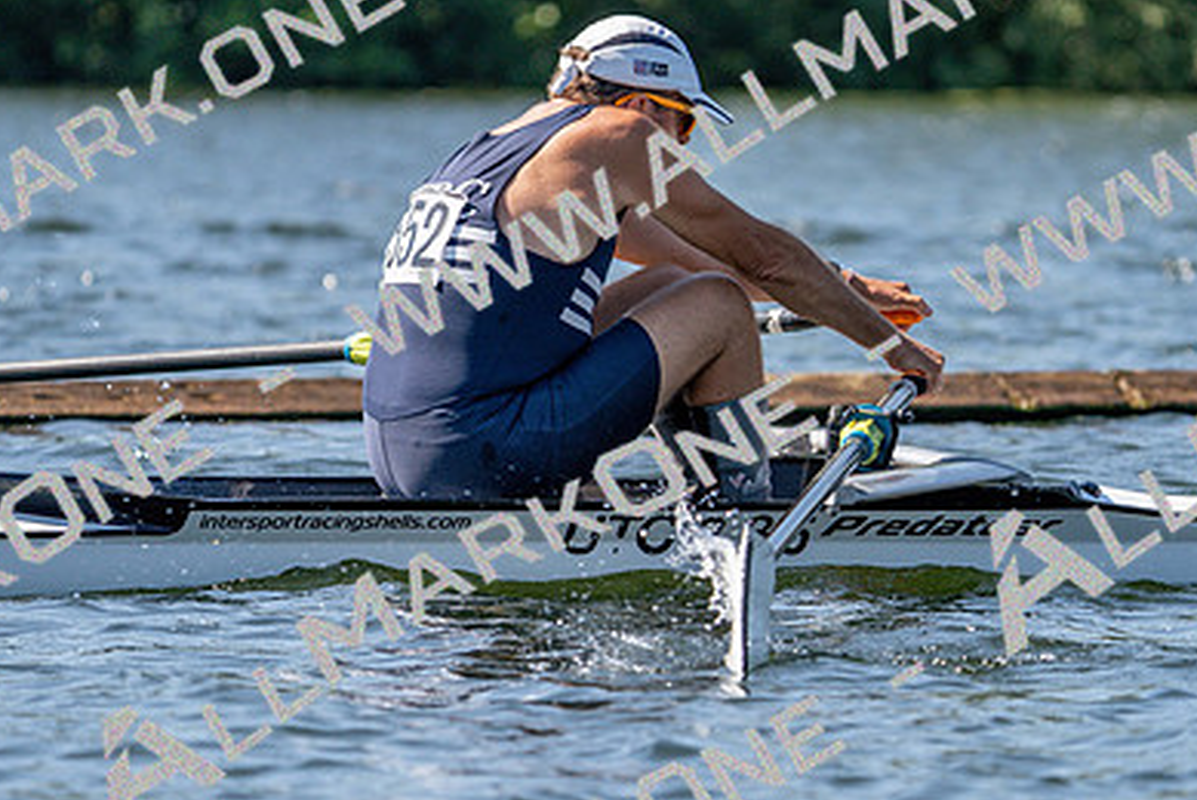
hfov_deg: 4.9
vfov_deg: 3.3
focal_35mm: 420
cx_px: 726
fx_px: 13975
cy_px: 365
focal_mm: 282
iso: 400
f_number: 5.6
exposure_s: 1/1600
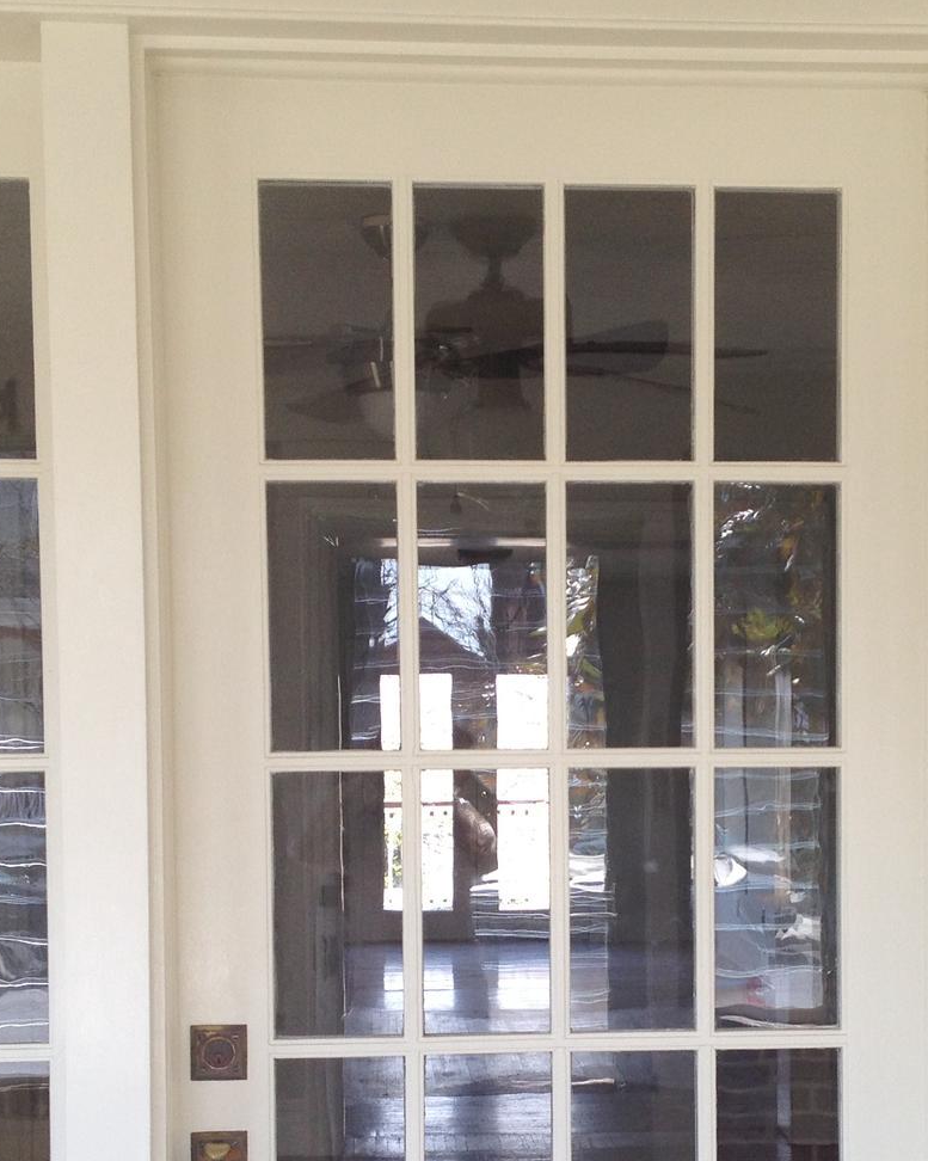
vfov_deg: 26.2
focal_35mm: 72
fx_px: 2473
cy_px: 836
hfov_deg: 21.2
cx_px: 574
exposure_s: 1/140
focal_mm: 4.28
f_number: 2.4
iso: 50
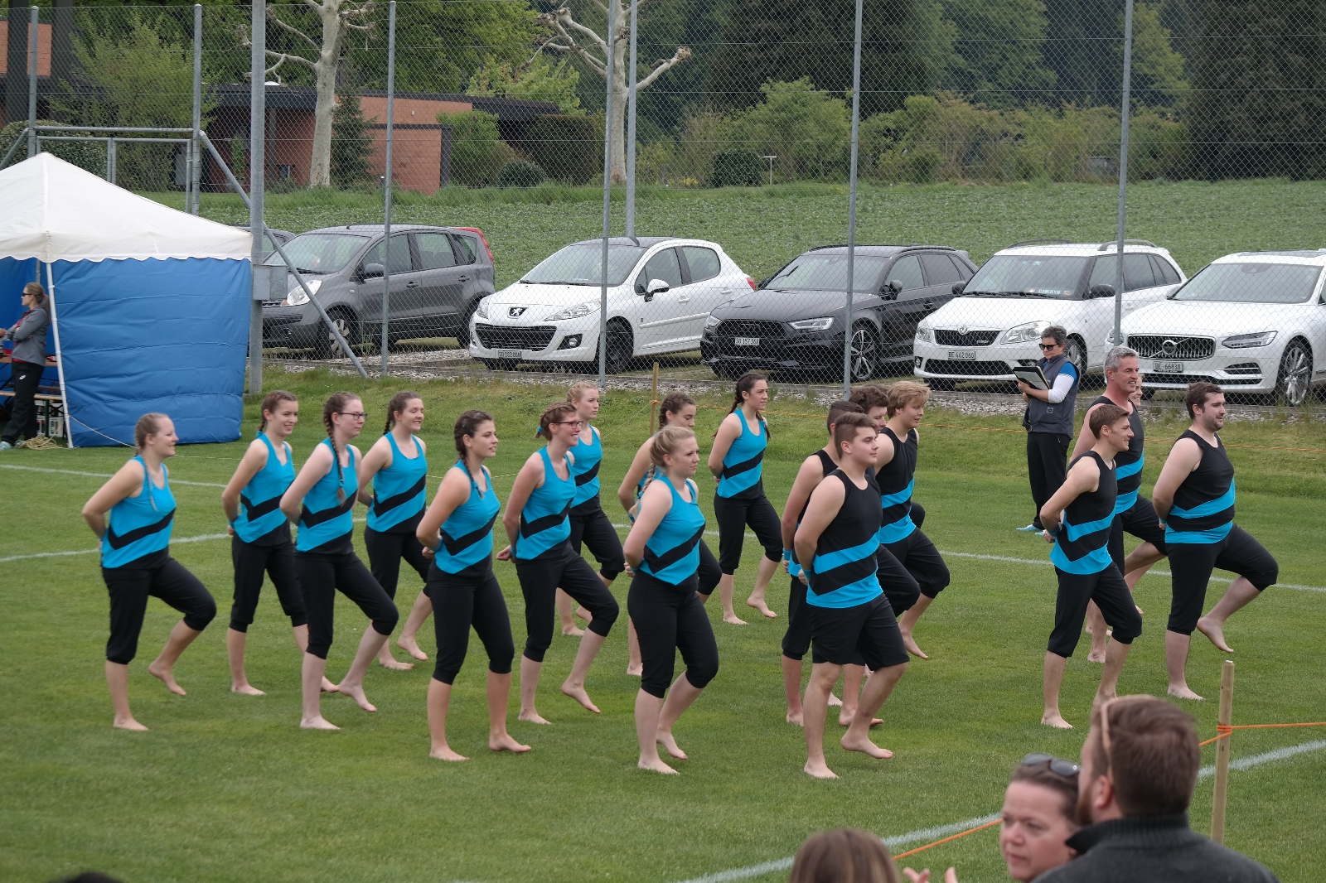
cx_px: 663
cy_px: 442
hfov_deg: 19.1
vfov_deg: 12.8
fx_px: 3940
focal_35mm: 107
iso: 100
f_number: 5
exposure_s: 1/250
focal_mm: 70
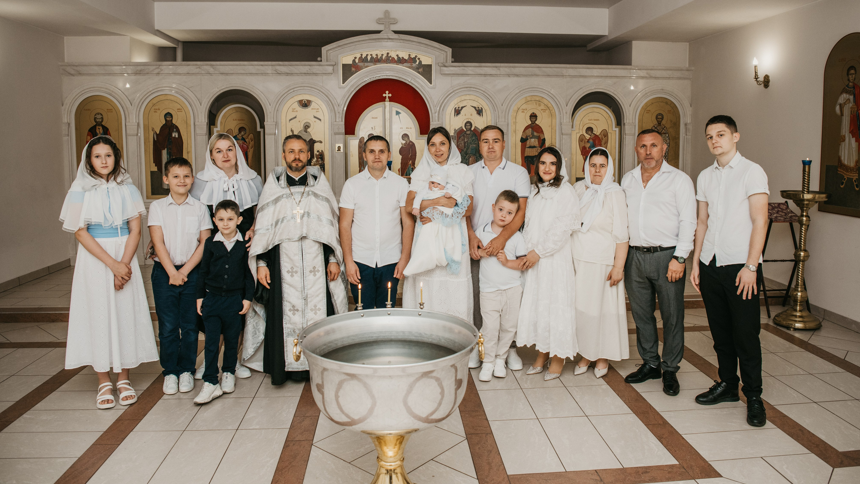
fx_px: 593
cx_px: 439
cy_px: 206
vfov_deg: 44.3
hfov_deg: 71.9
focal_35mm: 26
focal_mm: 24
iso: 320
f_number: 4.5
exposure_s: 1/160
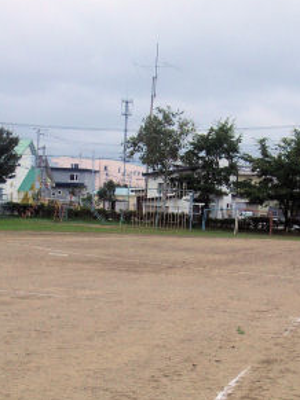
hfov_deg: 16.4
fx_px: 1041
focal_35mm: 90
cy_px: 269
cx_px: 148
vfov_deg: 21.7
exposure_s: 1/320
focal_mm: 10.2
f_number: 5.6
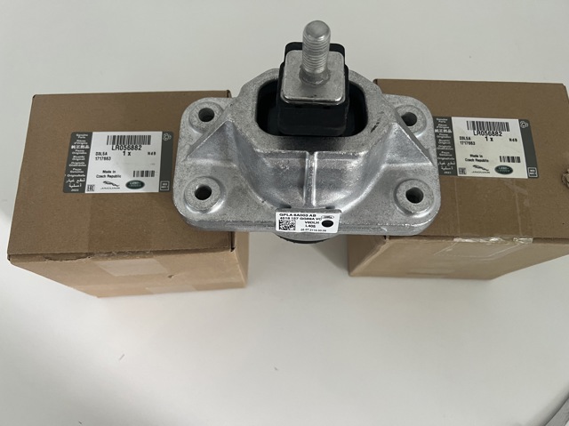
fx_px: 427
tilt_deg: -70.4
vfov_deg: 53.0
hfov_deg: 67.3
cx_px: 284
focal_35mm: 26
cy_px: 213
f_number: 1.5
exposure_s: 1/60
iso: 250
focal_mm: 5.7
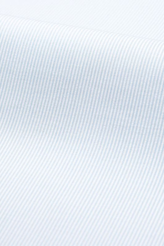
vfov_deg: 23.9
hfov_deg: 16.1
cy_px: 123
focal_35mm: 85
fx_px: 581
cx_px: 82
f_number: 8
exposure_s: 1/160
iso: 100
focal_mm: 85
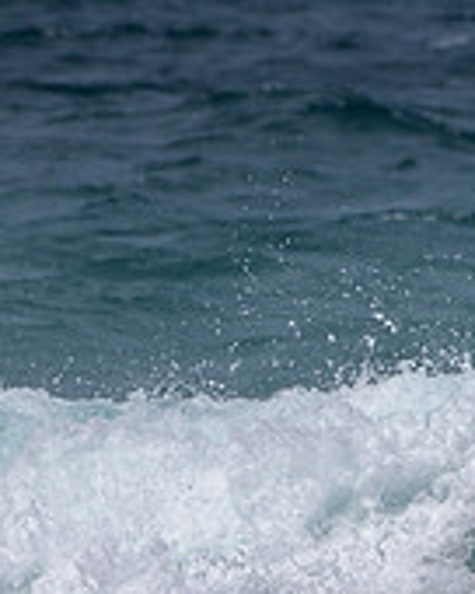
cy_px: 576
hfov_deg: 0.8
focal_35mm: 1969
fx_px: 34601
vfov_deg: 1.0
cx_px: 686
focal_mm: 500
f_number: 5.6
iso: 64
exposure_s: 1/2000
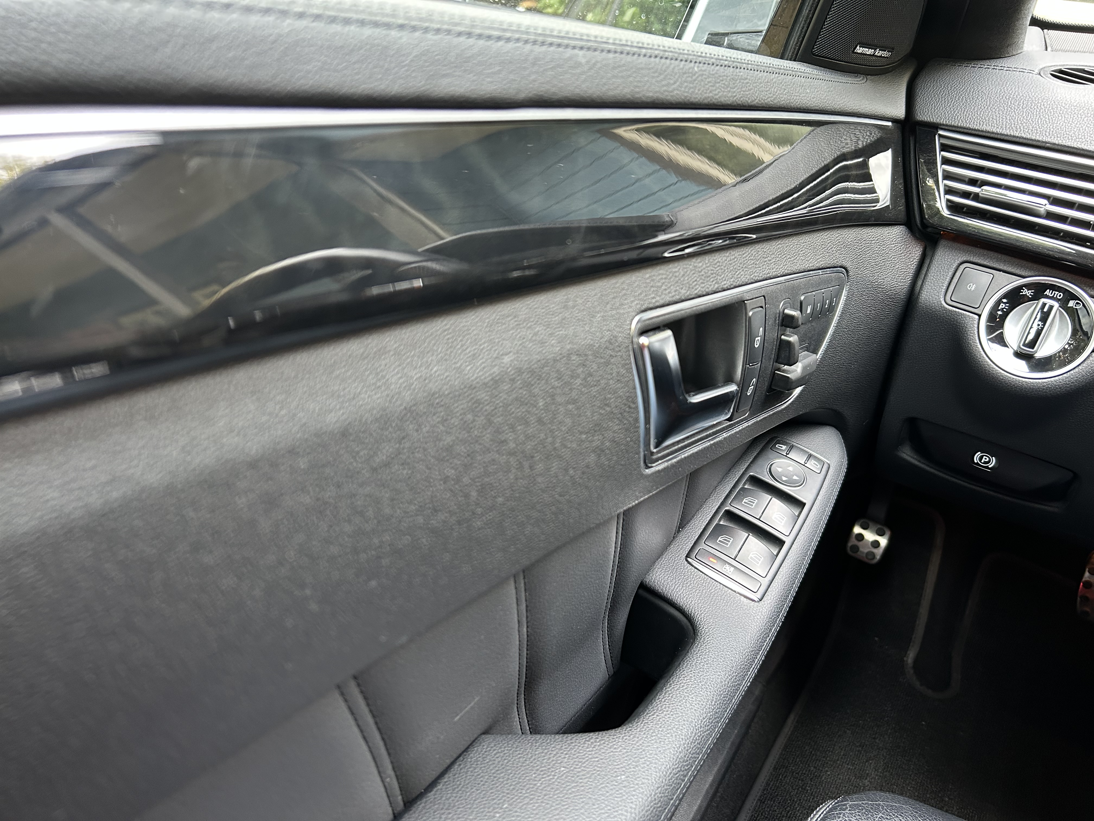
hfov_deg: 67.3
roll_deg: -7.3
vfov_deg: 53.1
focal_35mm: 26
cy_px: 410
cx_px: 547
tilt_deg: -26.9
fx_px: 822
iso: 200
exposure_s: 1/50
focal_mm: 5.7
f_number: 1.5
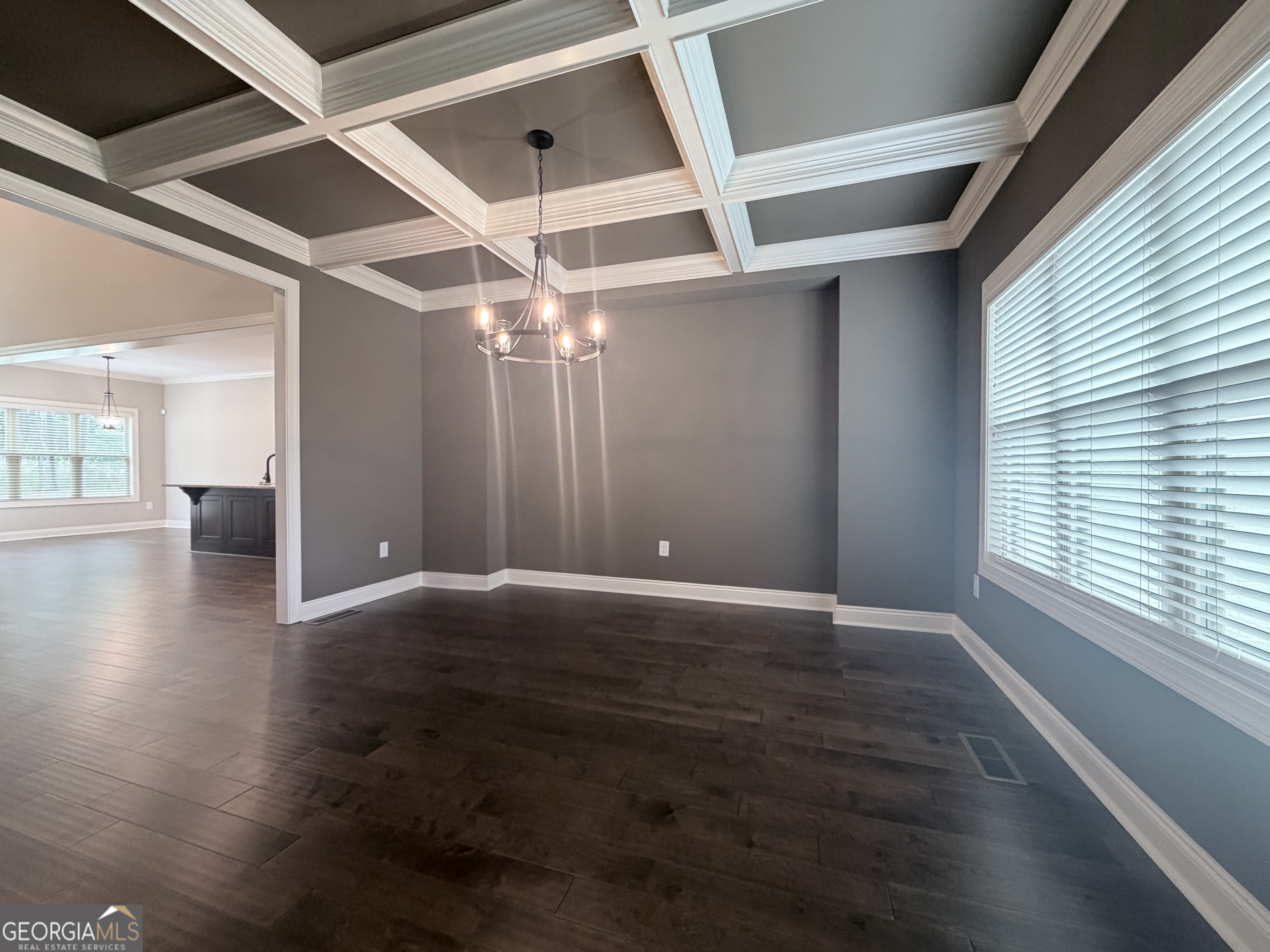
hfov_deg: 102.1
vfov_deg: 85.7
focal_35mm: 14
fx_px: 514
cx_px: 635
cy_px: 476
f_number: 2.2
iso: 200
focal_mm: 2.22
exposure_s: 1/60
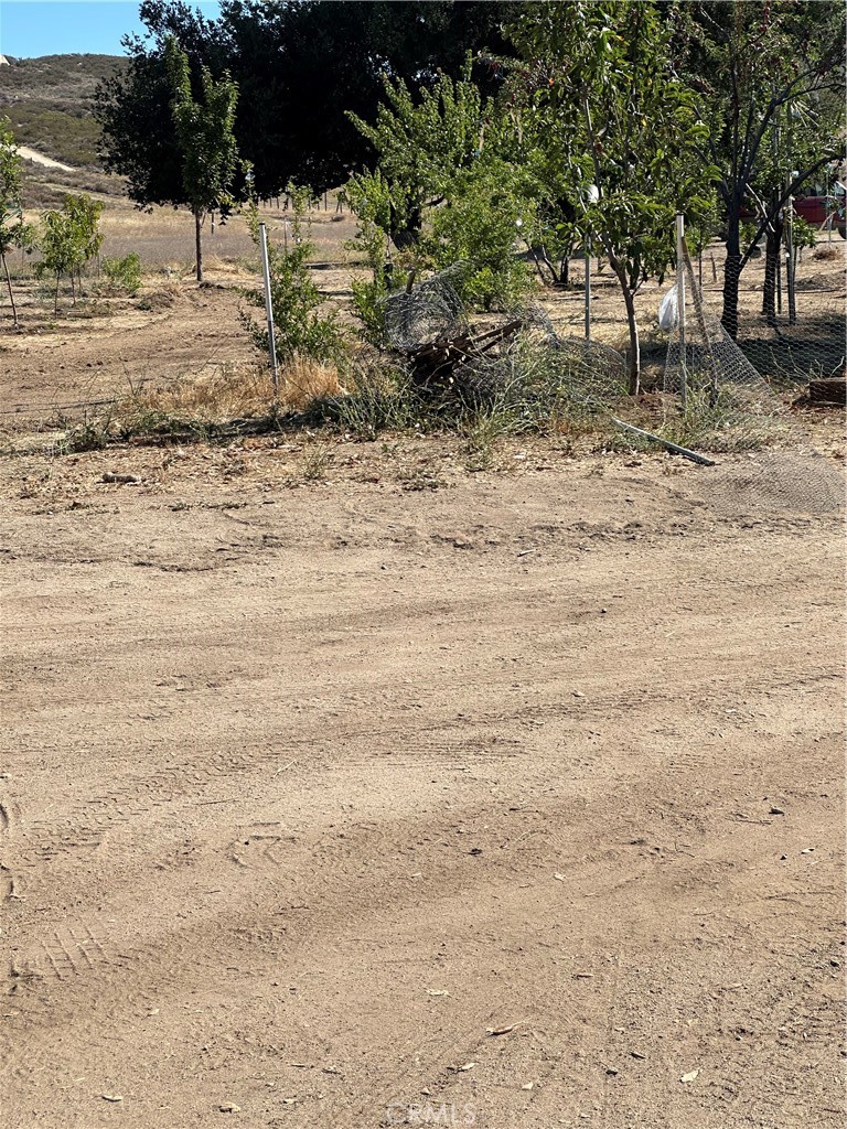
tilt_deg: -2.2
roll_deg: +0.9
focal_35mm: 77
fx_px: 2512
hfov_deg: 19.1
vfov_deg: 25.3
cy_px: 564
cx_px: 424
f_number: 2.8
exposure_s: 1/747
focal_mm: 9
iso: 32
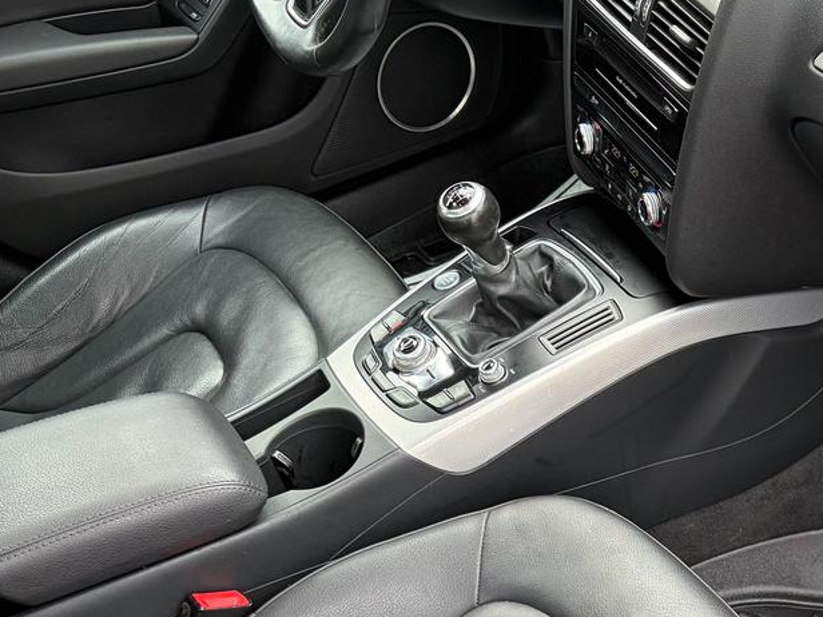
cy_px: 610
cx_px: 703
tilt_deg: -47.0
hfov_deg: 34.0
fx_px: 1284
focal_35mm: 54
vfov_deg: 25.7
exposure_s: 1/154
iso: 64
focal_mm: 5.96
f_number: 1.6
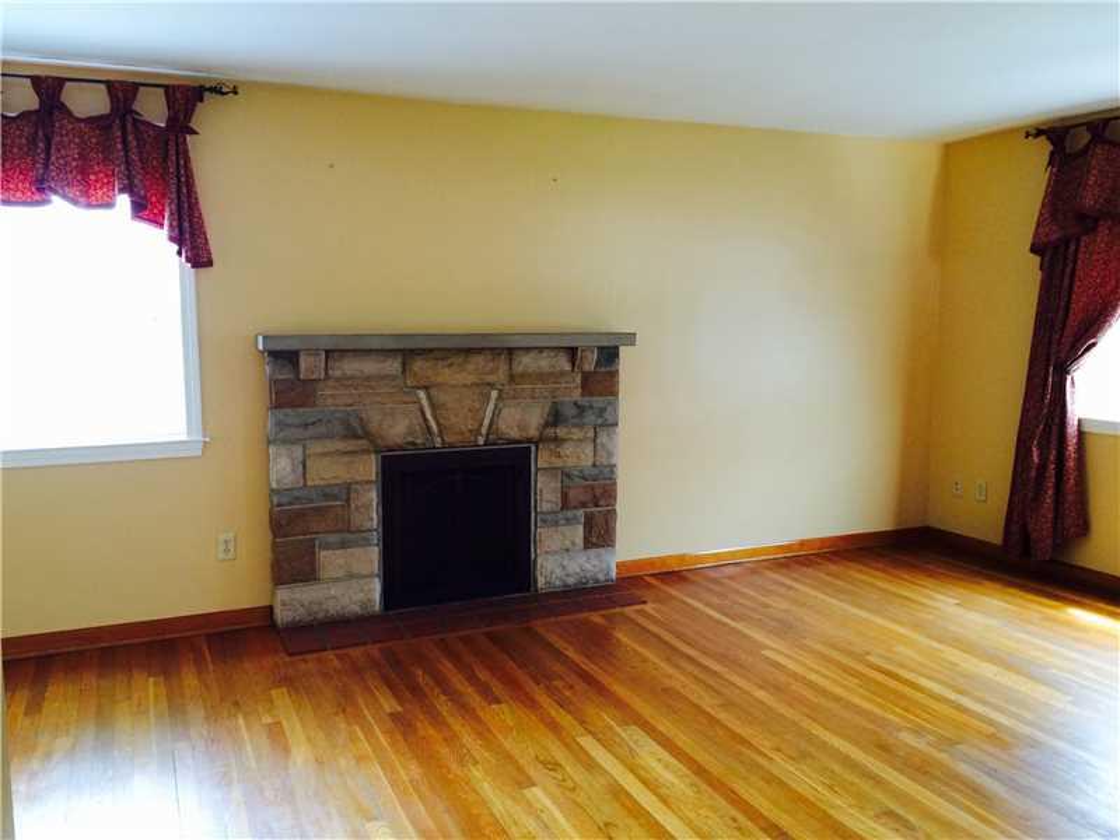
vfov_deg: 48.2
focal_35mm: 29
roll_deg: -0.7
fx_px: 938
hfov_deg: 61.7
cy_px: 420
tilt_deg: -8.9
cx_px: 560
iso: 160
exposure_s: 1/30
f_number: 2.2
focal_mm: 4.15
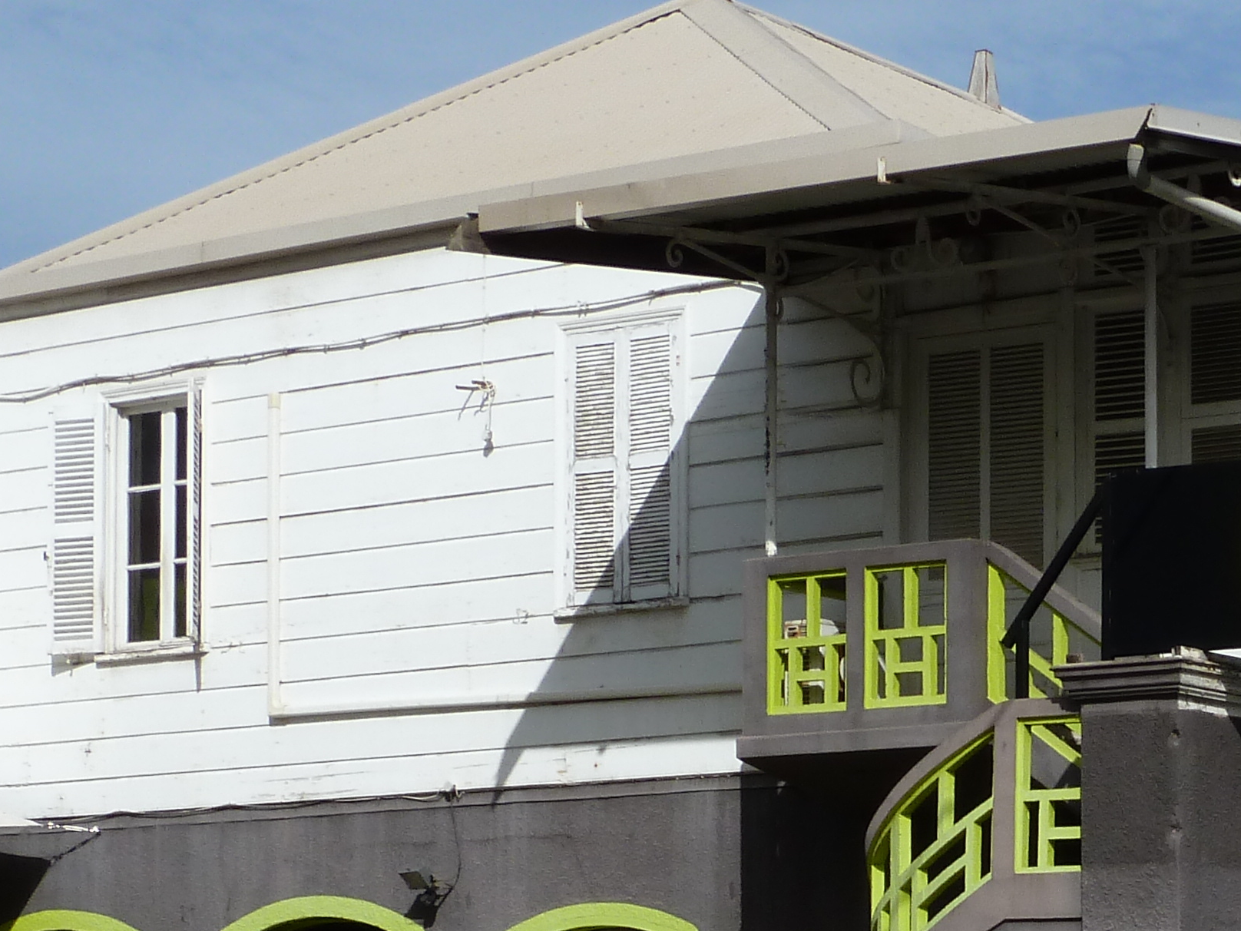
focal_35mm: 99
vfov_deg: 14.6
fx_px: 3549
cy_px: 1011
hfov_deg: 19.1
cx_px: 1355
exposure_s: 1/500
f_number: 5.6
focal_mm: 6.5
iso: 80
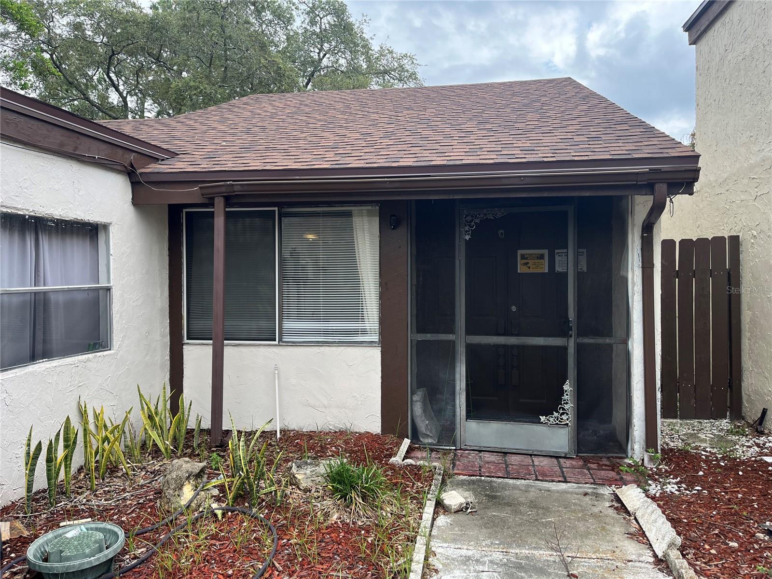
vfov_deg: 53.1
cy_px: 290
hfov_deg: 67.3
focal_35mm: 26
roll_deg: +0.6
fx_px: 580
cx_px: 386
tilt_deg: -0.8
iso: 50
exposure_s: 1/732
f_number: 1.6
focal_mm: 5.1
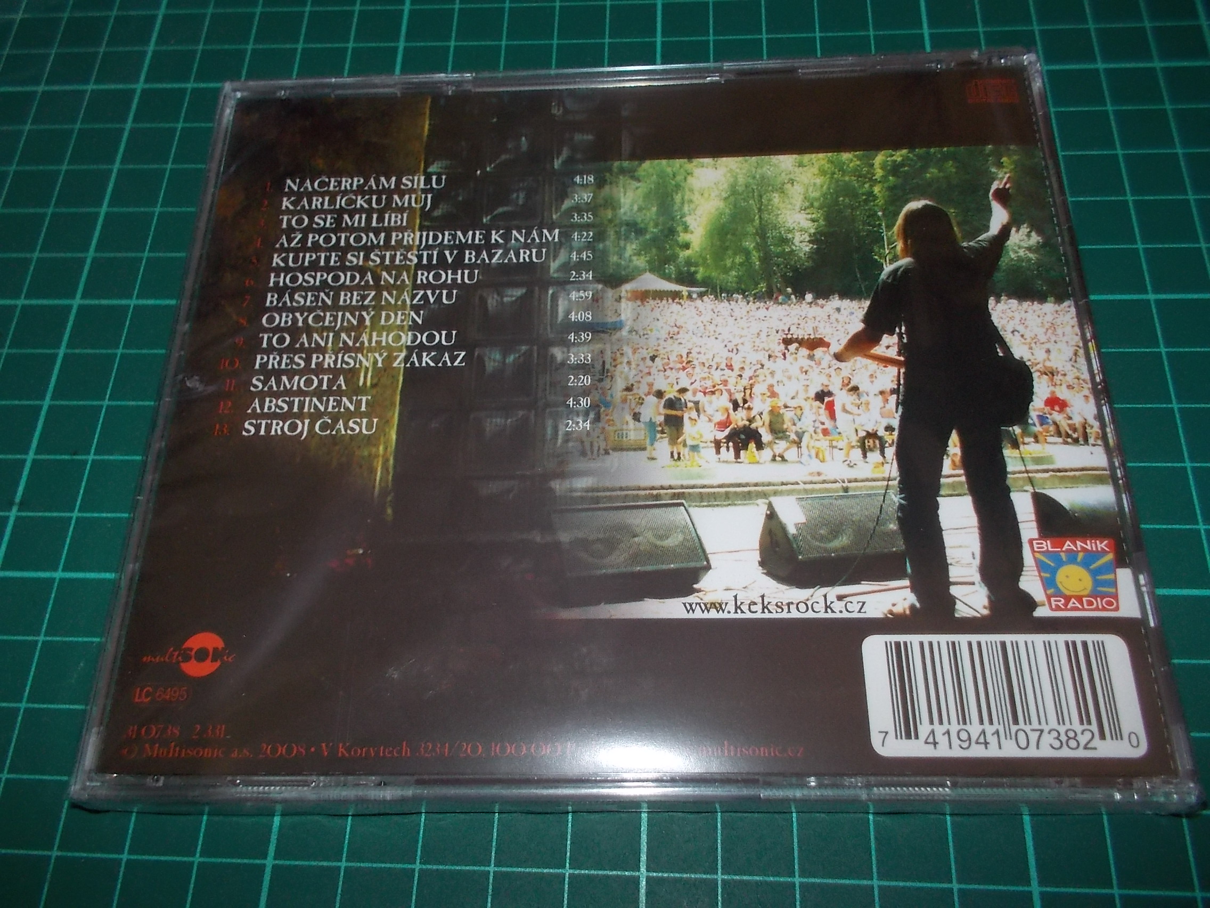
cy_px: 454
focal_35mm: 29
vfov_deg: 48.2
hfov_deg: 61.7
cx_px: 605
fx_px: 1014
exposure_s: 1/30
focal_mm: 4.1
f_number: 3.3
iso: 200
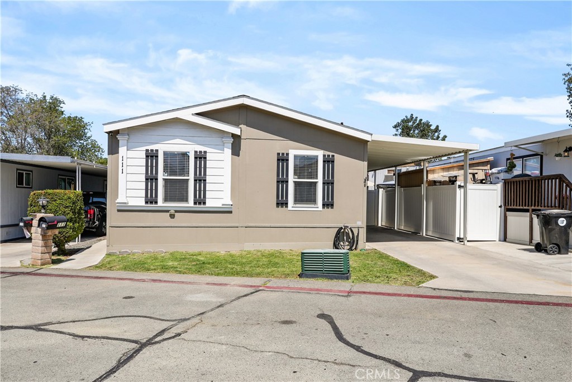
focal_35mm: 24
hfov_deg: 74.9
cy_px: 191
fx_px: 373
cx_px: 286
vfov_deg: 54.1
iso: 100
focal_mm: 23.5
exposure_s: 1/160
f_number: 13
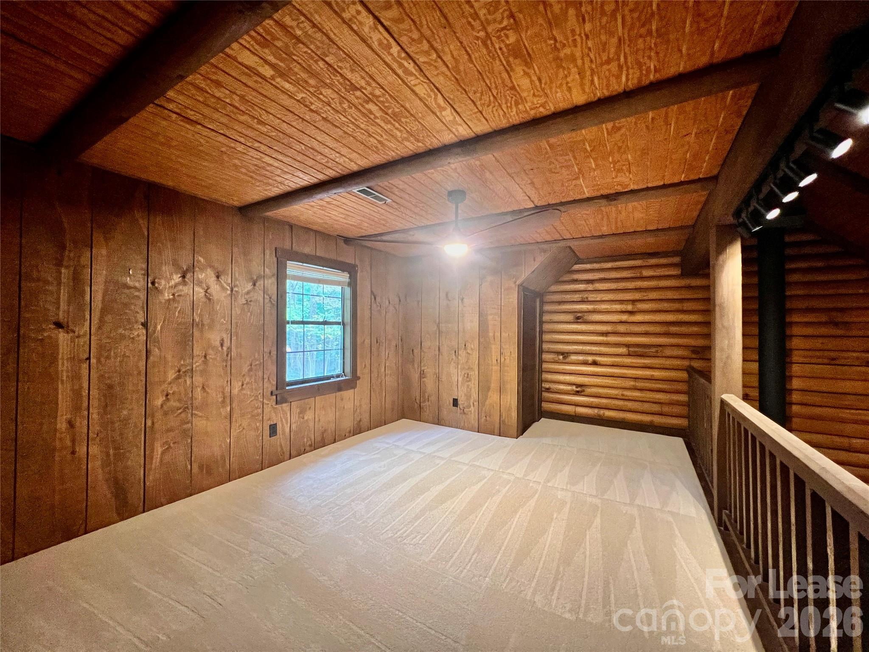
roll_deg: -0.4
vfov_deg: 89.9
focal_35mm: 13
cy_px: 326
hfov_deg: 106.2
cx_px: 434
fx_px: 326
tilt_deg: +0.1
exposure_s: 1/40
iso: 800
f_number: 1.8
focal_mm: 1.57
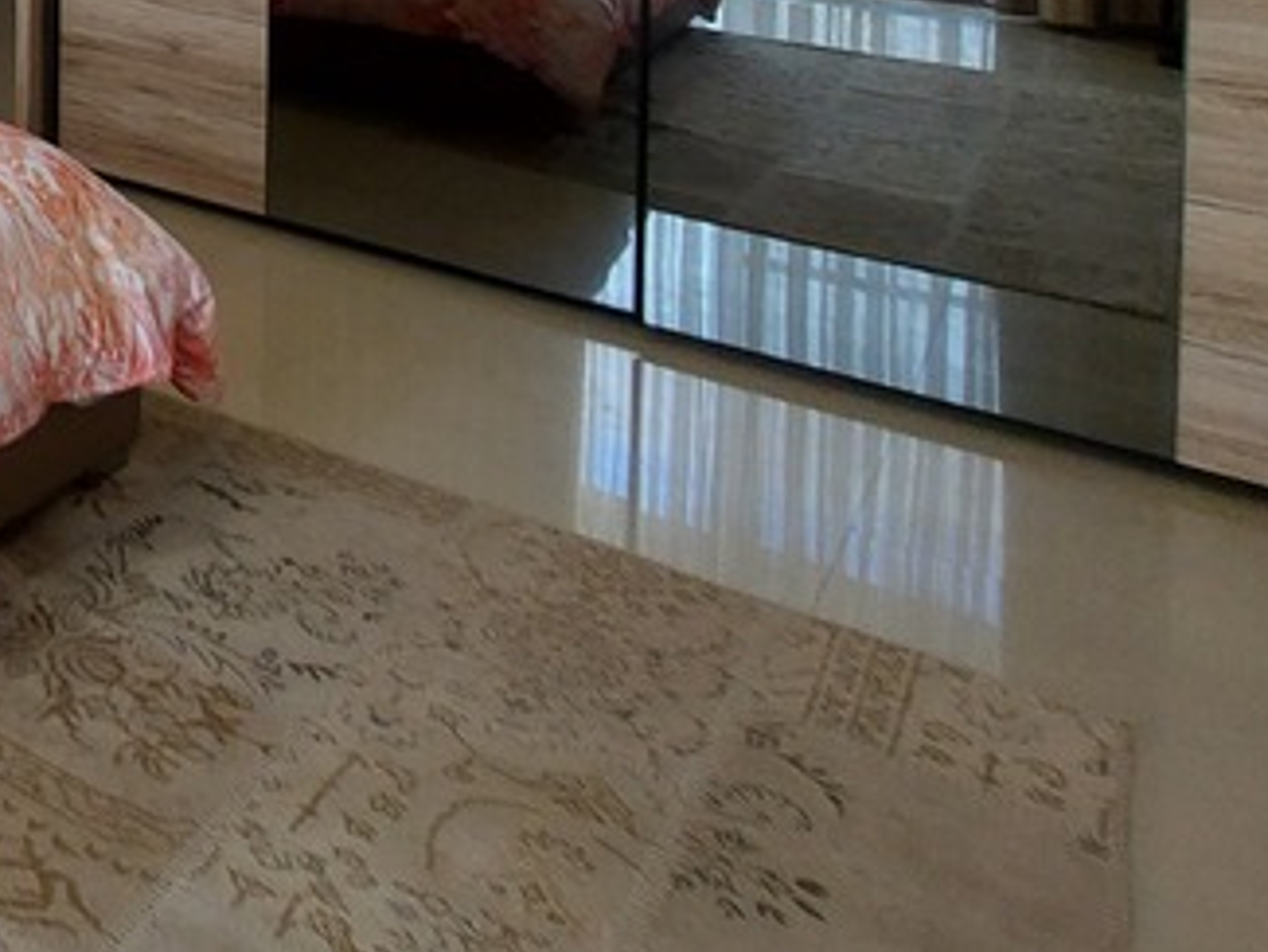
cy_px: -347
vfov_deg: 27.8
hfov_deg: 33.6
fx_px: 1502
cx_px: -371
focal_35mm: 41
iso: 125
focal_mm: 1.74
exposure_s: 1/50
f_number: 2.2
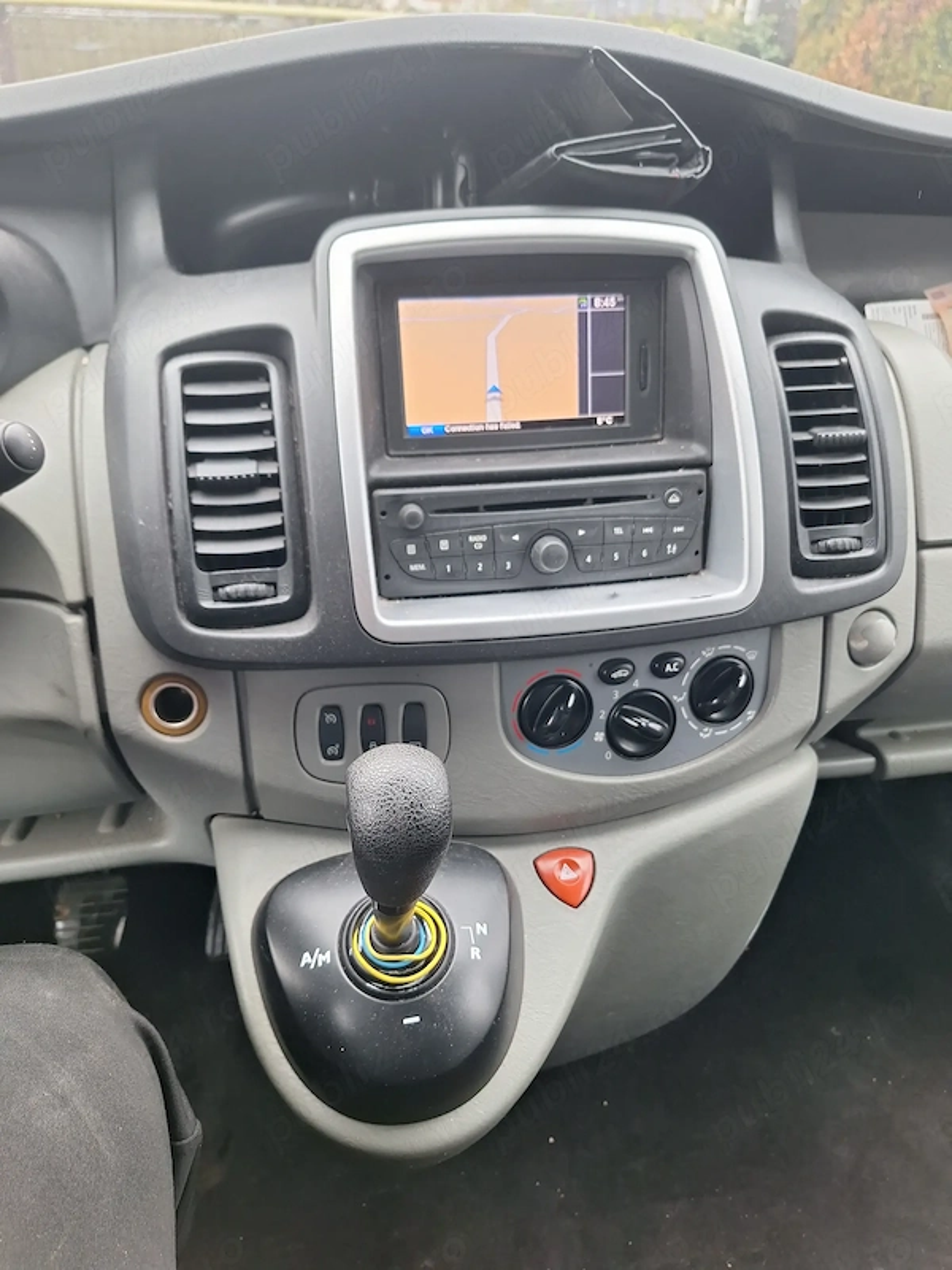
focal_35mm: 23
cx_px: 476
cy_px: 635
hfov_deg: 58.9
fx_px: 843
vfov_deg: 73.9
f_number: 1.8
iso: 80
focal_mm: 5.54
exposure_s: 1/50
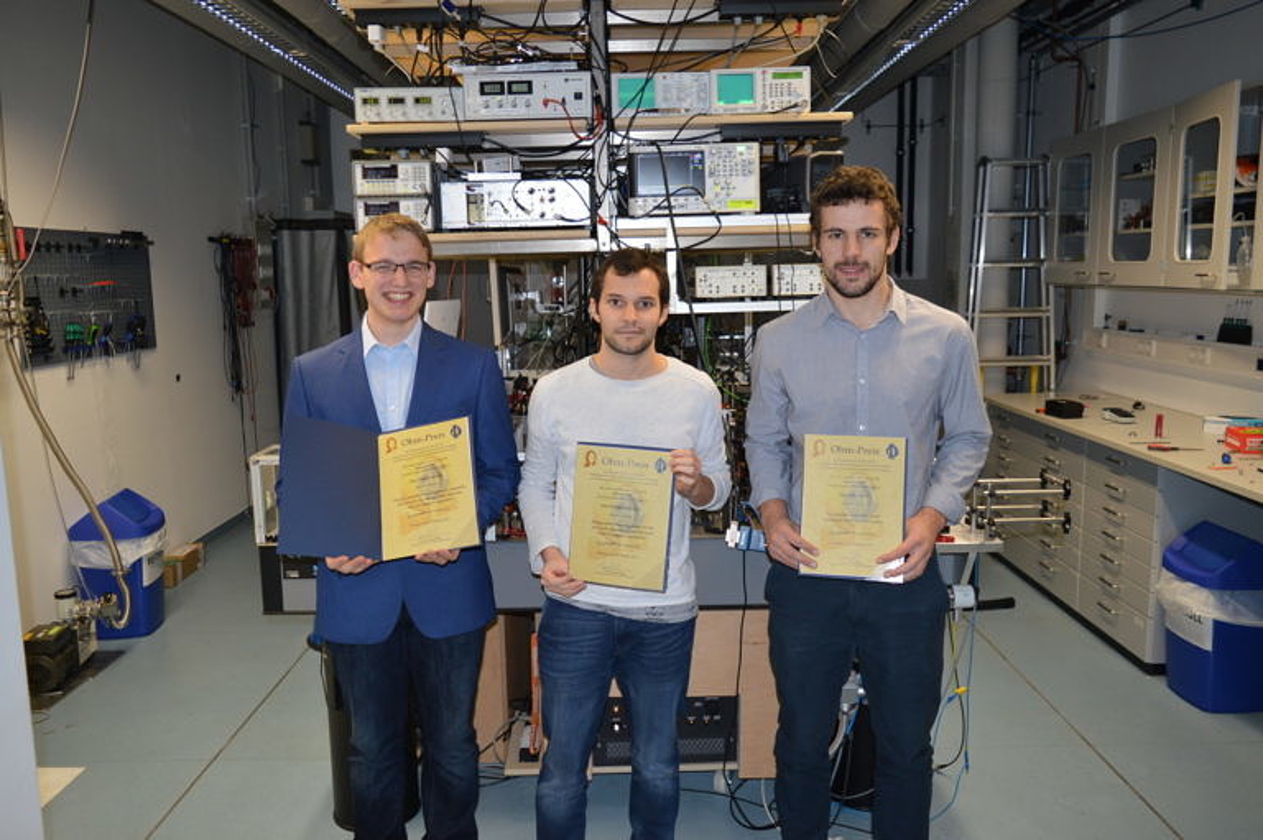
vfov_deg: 47.9
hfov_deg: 67.4
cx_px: 632
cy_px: 420
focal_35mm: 27
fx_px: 947
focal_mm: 18
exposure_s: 1/60
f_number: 3.5
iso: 450
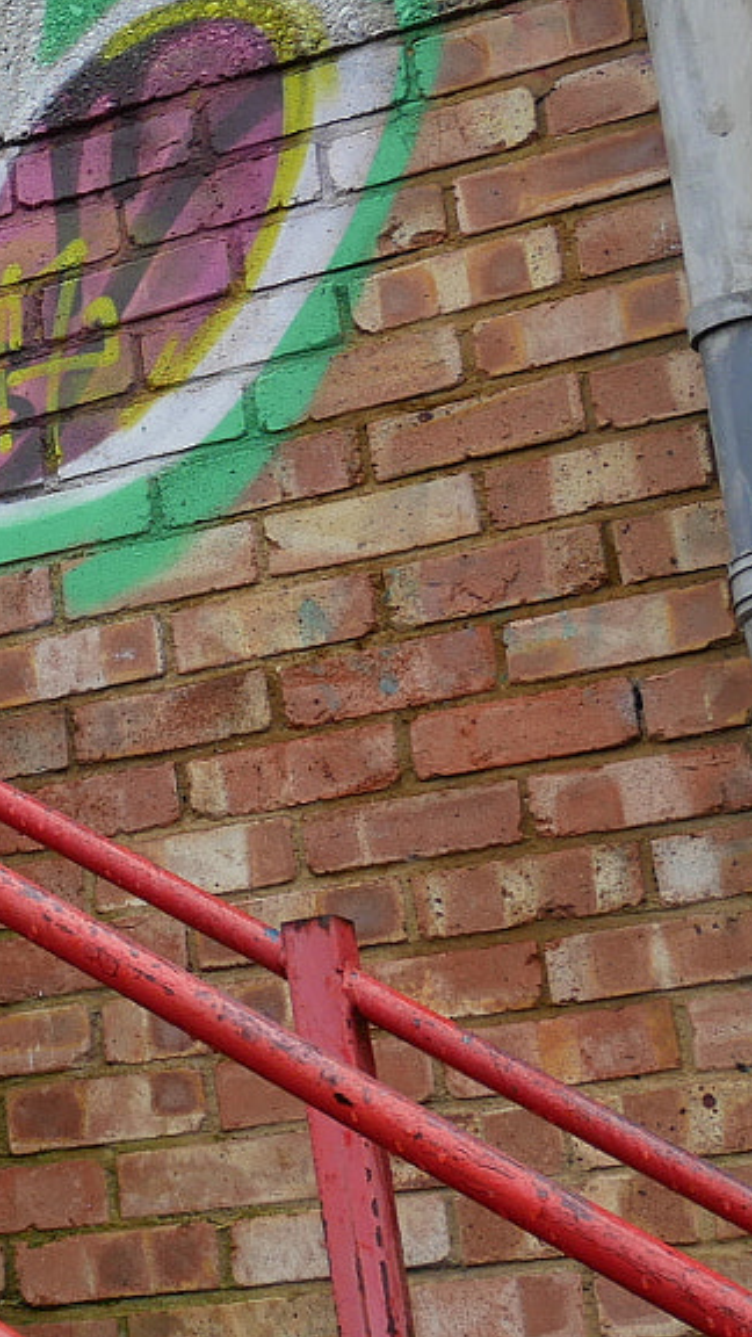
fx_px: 3651
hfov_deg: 10.7
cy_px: 374
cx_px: -754
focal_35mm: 103
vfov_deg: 20.6
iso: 200
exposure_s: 1/100
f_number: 4.1
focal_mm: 17
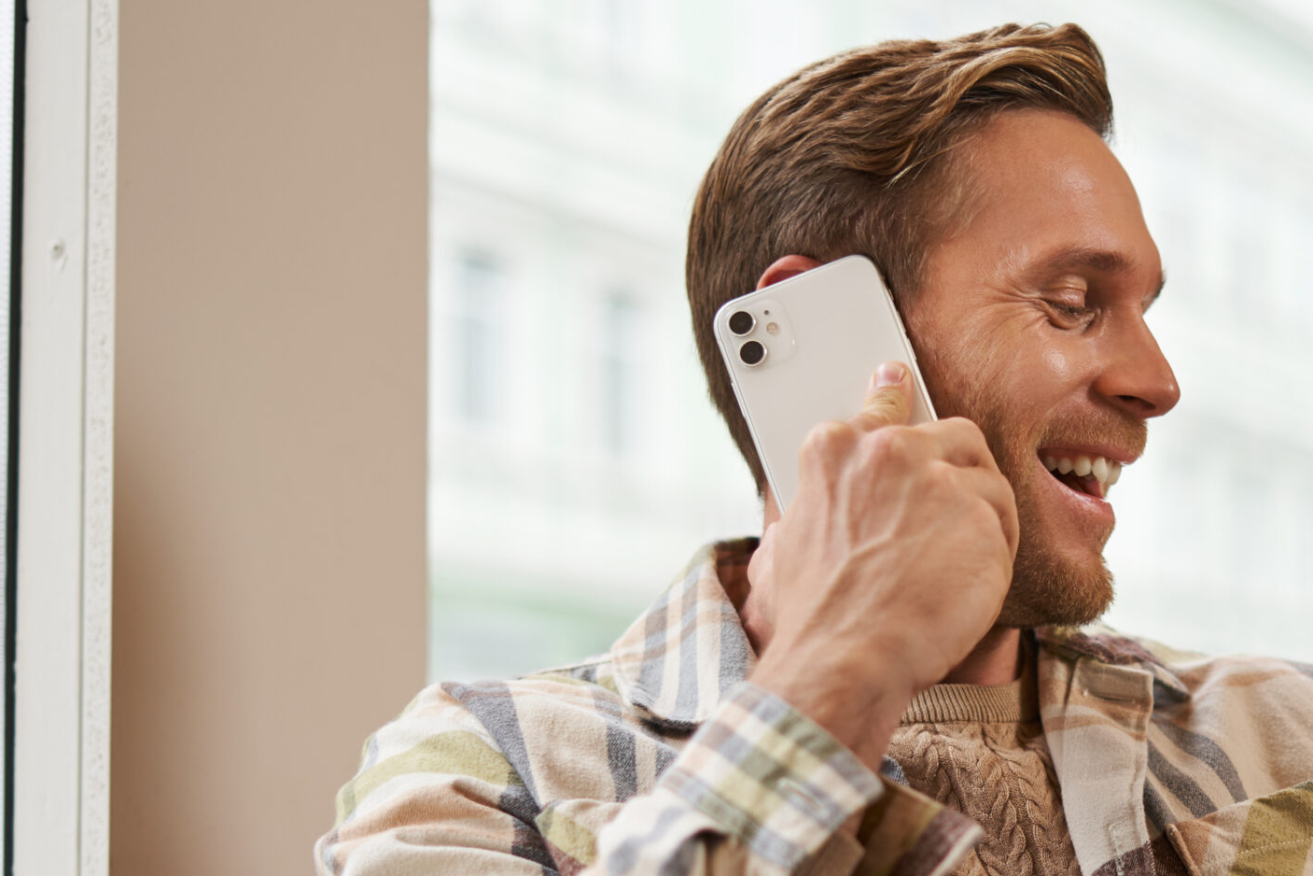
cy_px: 672
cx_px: 1096
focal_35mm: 91
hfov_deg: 22.0
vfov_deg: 15.0
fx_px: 3319
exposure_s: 1/200
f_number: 2
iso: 200
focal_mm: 50
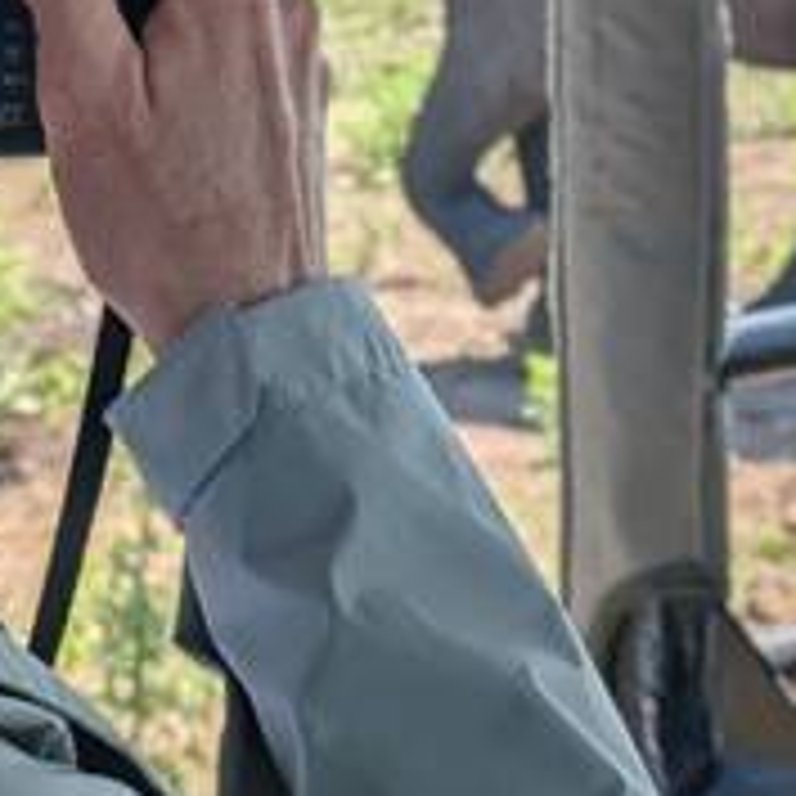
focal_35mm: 163
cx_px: 472
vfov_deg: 10.7
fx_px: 4241
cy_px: 196
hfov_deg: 10.7
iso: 46
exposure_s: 1/1969
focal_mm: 5.43
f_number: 1.89
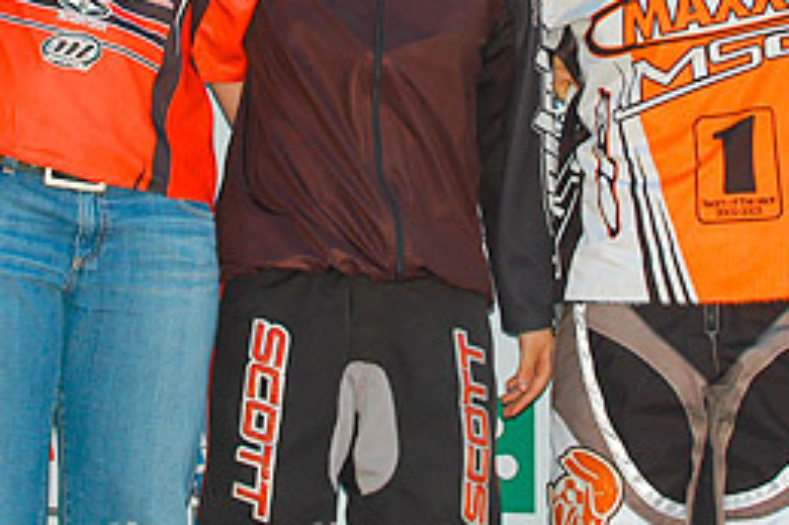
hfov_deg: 8.5
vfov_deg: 5.7
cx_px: 401
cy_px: -23
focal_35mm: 242
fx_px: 5300
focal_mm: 70
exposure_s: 1/180
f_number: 5
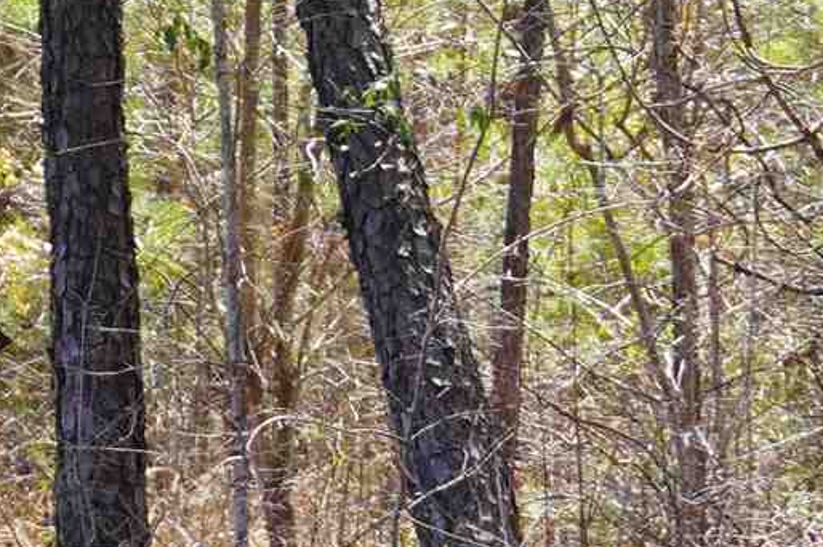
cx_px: -983
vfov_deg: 4.6
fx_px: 6762
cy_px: -226
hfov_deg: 6.7
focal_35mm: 296
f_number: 5
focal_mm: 33
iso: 100
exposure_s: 1/100
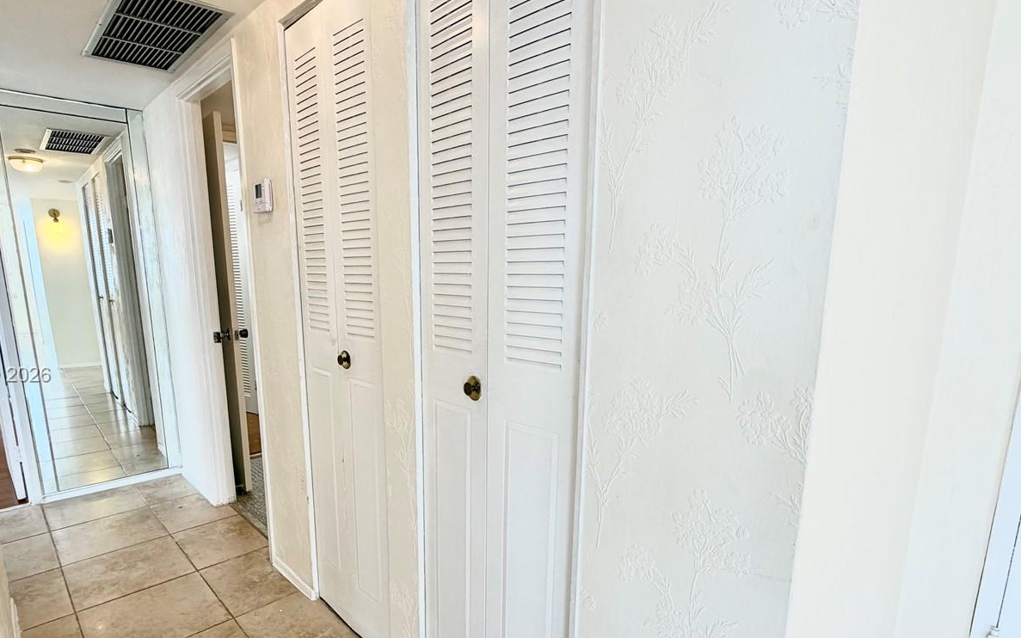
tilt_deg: -11.4
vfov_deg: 59.3
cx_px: 471
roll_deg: +0.5
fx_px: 557
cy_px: 376
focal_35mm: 20
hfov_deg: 84.9
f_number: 2.2
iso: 100
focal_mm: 2.22
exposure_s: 1/120
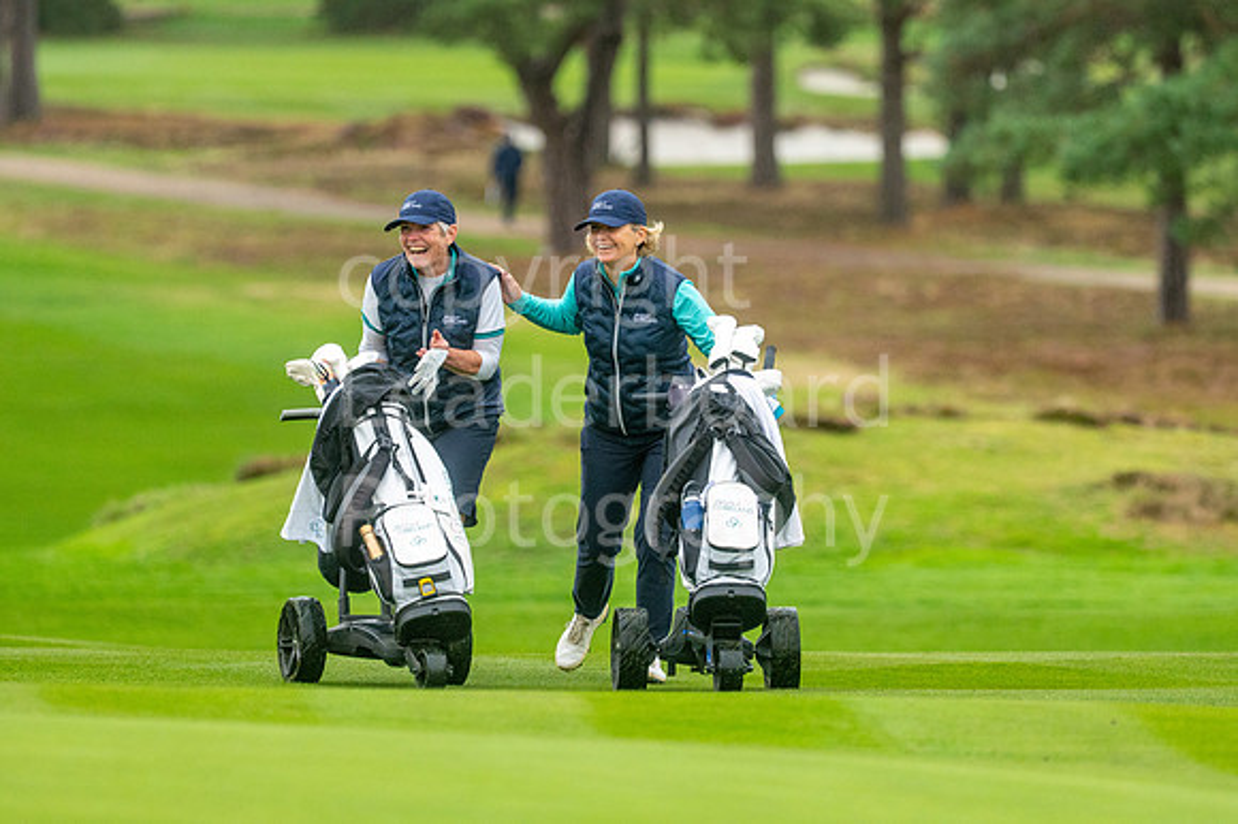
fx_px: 15466
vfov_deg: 3.1
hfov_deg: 4.6
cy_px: 412
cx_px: 619
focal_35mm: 450
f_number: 4
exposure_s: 1/2000
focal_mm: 300
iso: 800
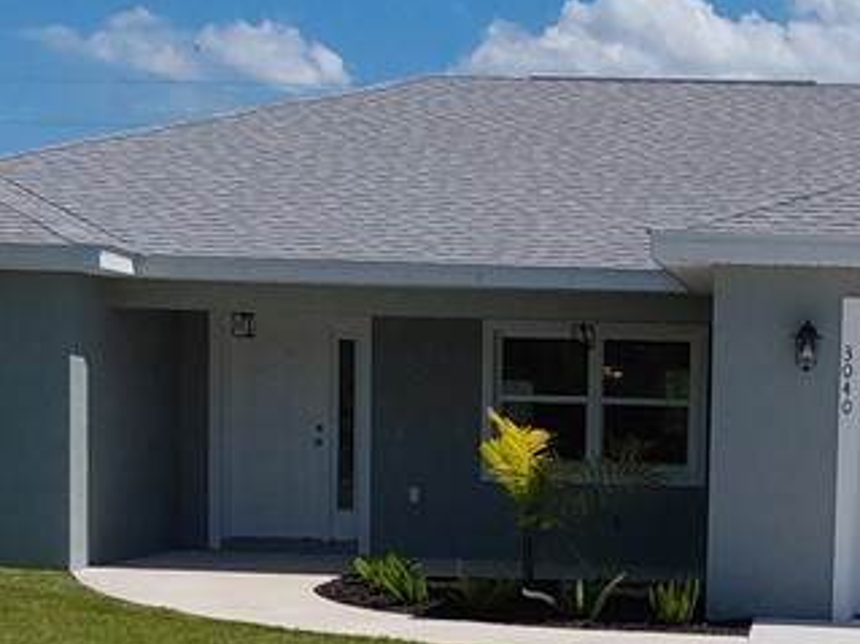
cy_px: 579
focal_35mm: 90
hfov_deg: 21.4
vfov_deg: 16.2
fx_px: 2235
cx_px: 731
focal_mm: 2.91
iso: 50
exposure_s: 1/4775
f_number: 1.9
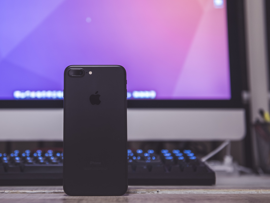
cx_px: 90
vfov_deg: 20.9
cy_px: 68
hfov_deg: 27.6
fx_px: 546
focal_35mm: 70
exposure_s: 1/60
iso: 400
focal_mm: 45
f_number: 2.8
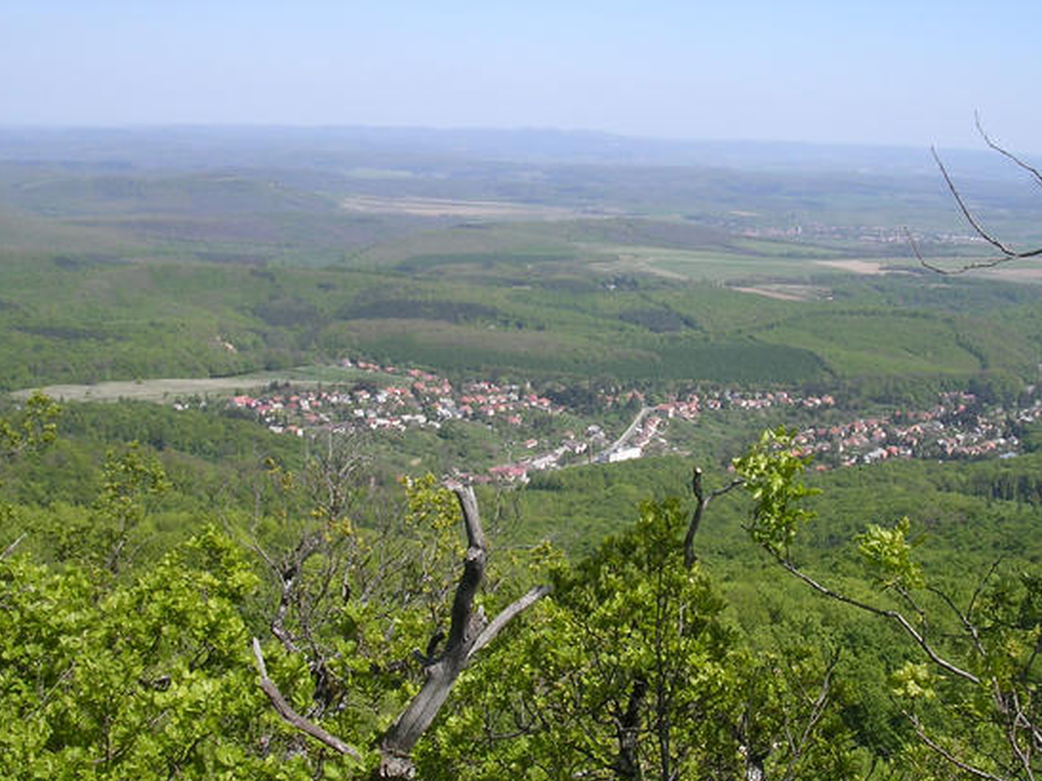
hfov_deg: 39.6
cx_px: 558
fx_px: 1445
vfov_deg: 30.3
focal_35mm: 48
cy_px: 379
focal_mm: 6.2
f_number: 5.8
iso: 100
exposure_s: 1/219
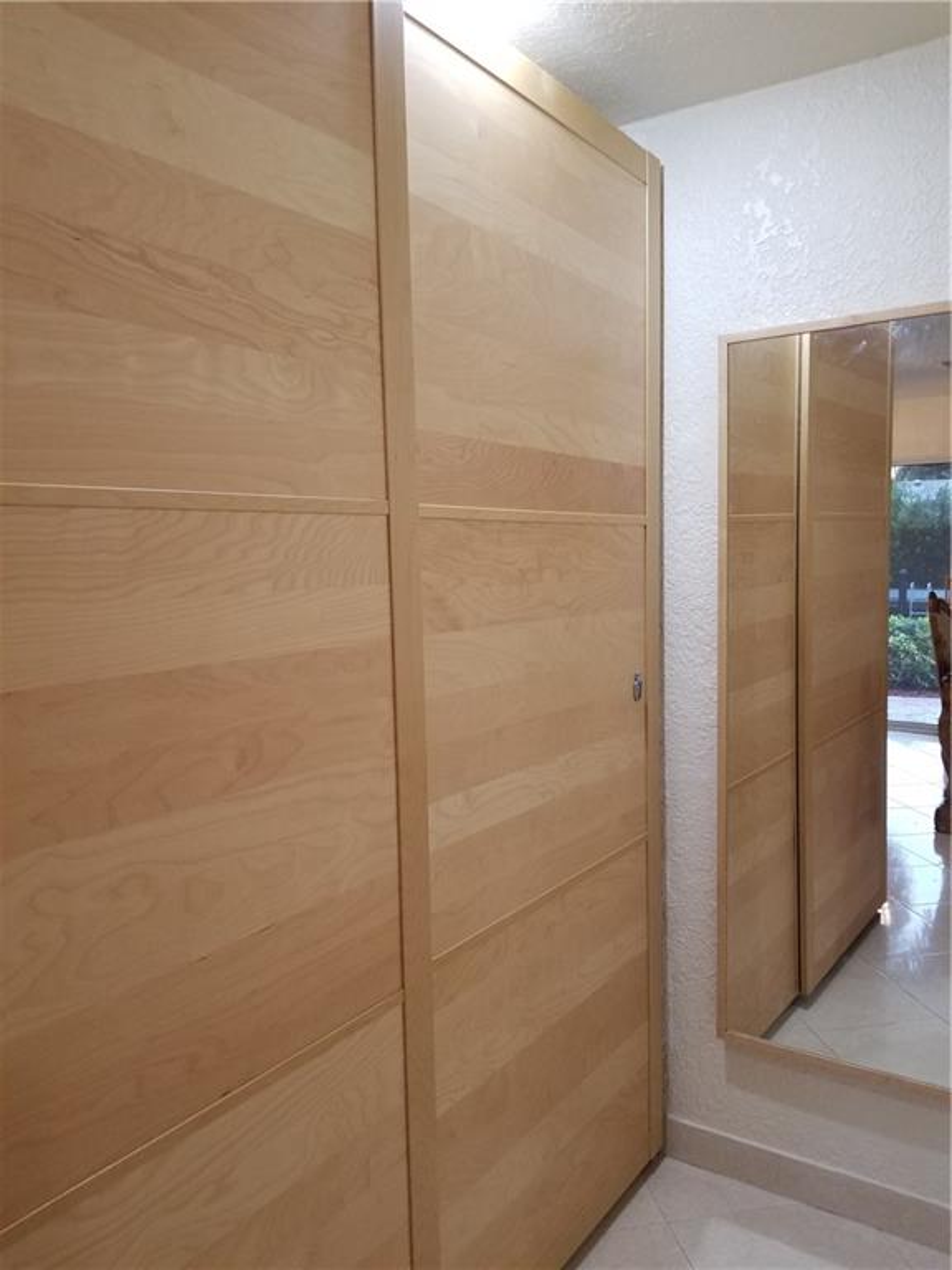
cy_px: 635
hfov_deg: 53.1
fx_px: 953
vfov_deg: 67.3
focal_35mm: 26
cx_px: 476
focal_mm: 4.3
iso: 200
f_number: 1.7
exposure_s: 1/40
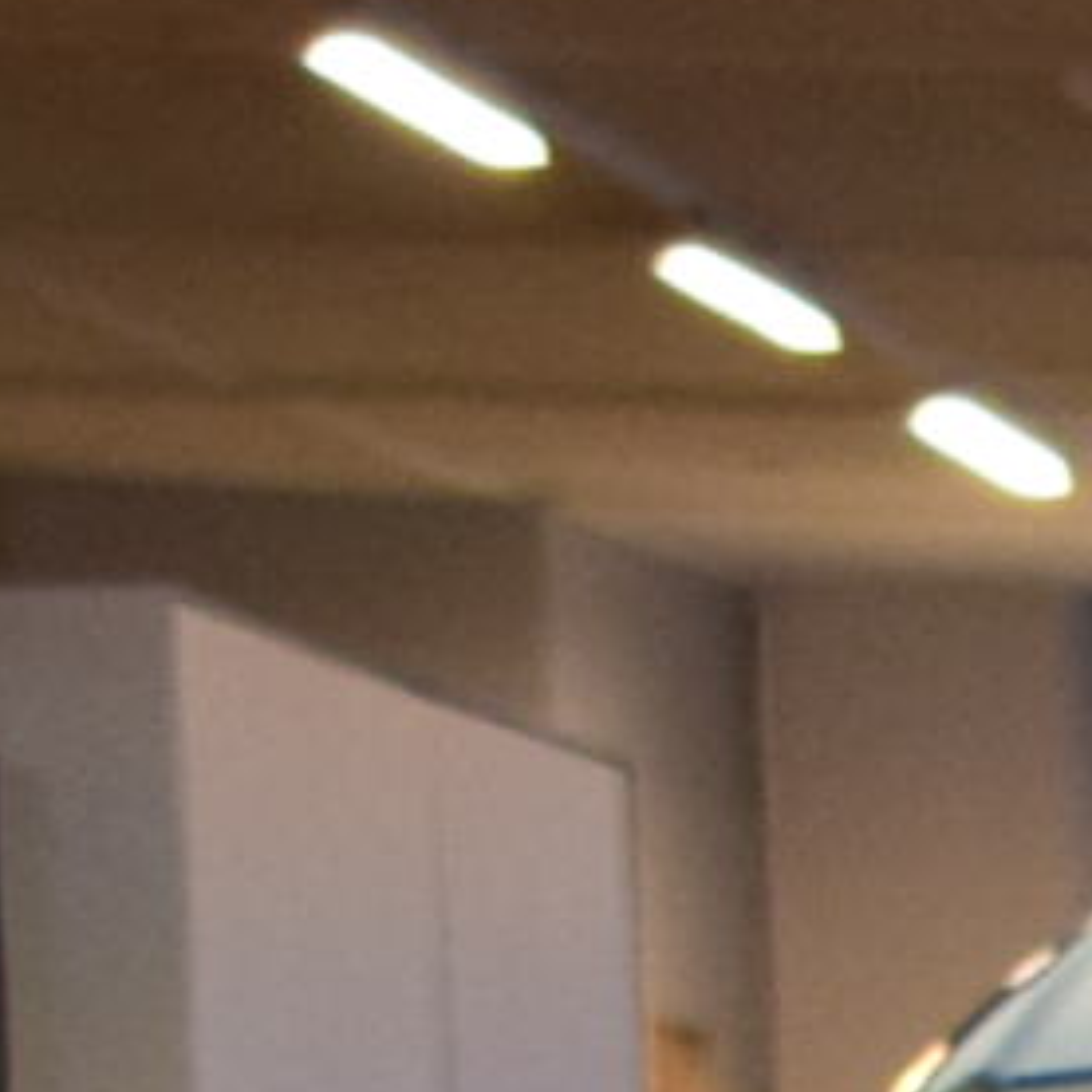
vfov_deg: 3.5
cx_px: 3587
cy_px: 3820
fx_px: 17224
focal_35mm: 483
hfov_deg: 3.5
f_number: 4.5
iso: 1600
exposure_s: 1/320
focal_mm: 35
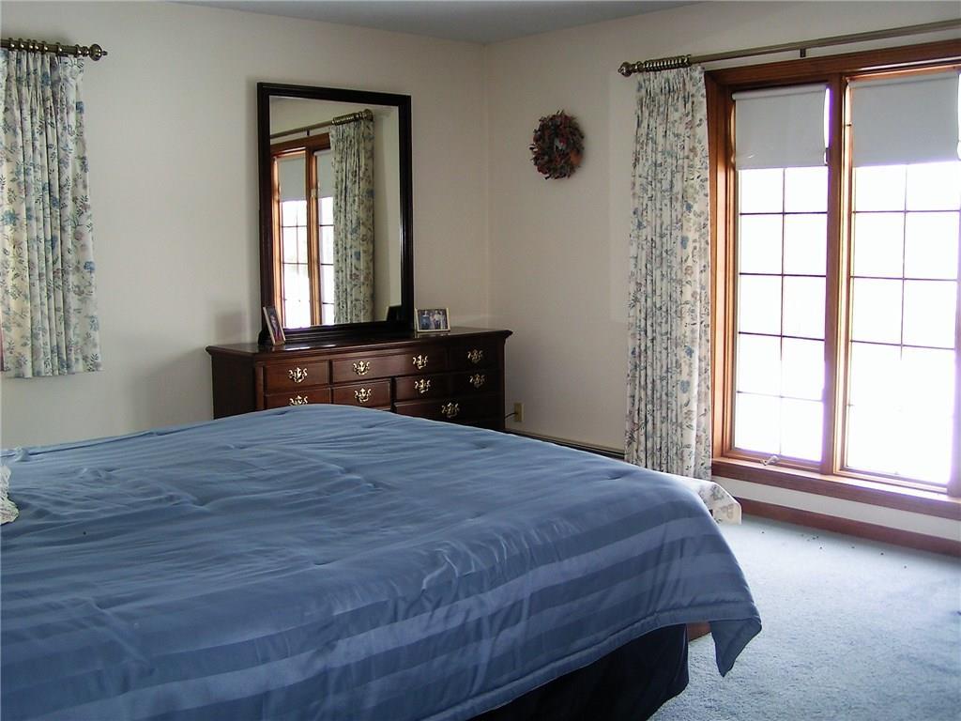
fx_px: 1055
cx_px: 480
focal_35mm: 38
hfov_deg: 49.0
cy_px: 360
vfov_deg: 37.7
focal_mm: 5.8
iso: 50
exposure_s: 1/40
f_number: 2.8
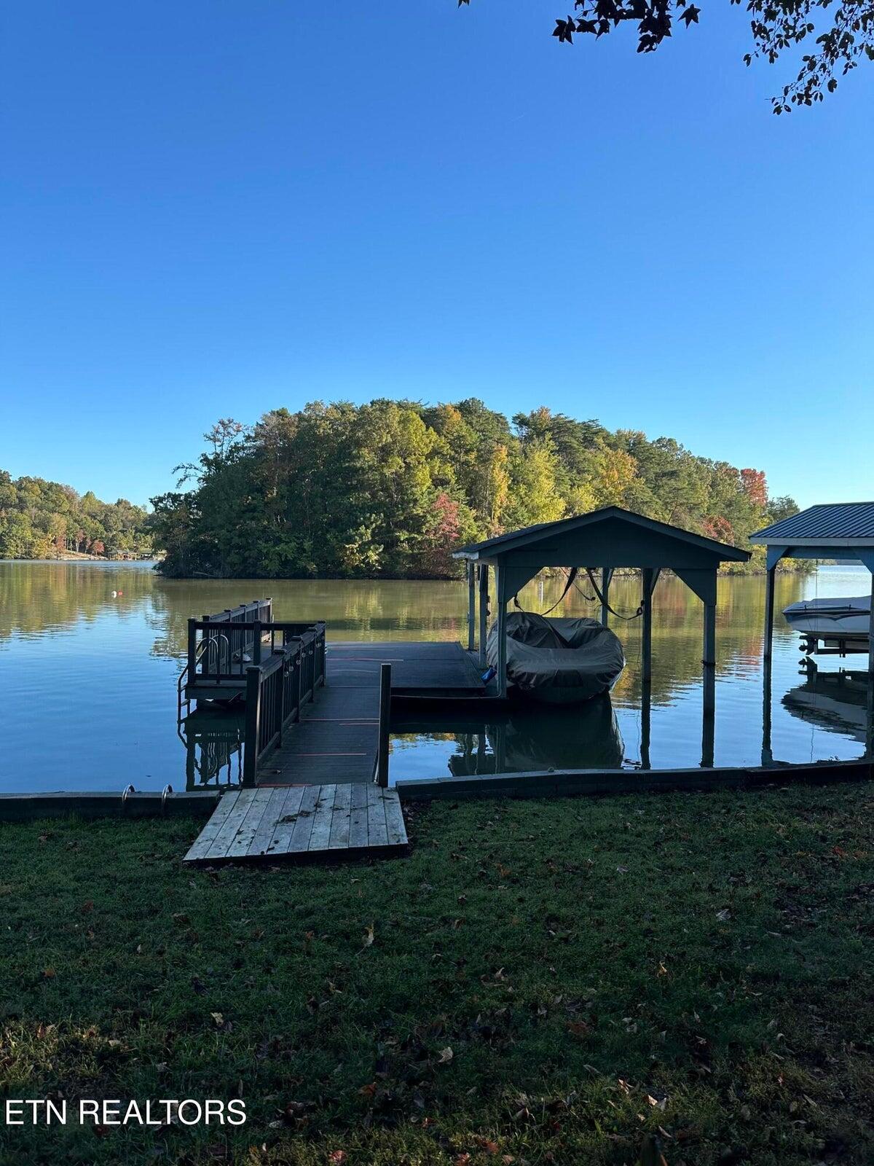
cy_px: 583
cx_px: 437
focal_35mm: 24
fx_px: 808
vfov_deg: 71.6
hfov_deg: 56.8
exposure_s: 1/1692
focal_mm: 6.86
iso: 80
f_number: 1.78
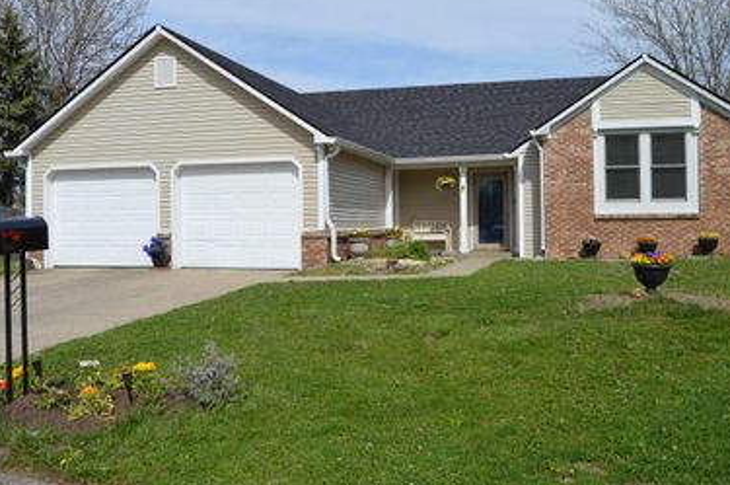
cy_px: 218
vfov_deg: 36.7
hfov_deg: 53.2
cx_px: 343
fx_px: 729
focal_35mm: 36
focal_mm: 18
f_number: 9
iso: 100
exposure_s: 1/320
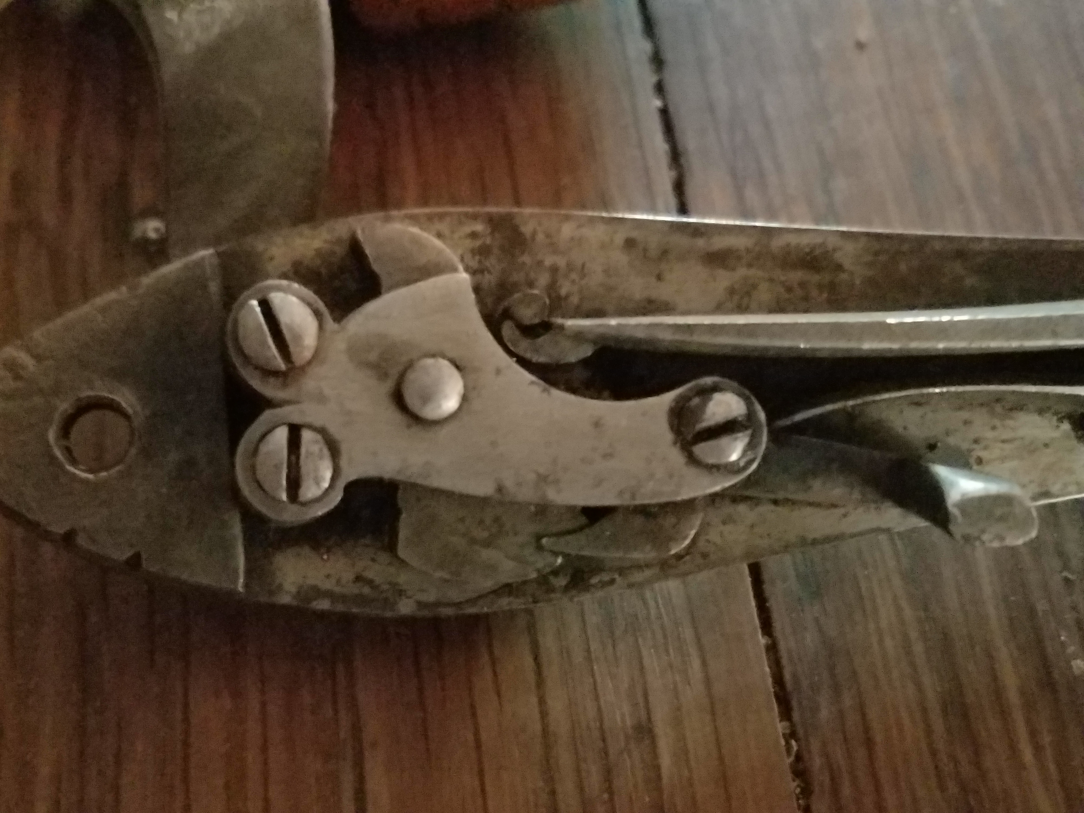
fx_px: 814
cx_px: 542
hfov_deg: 67.3
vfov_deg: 53.1
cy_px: 406
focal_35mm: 26
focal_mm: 4.2
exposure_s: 1/7
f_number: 1.7
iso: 1600
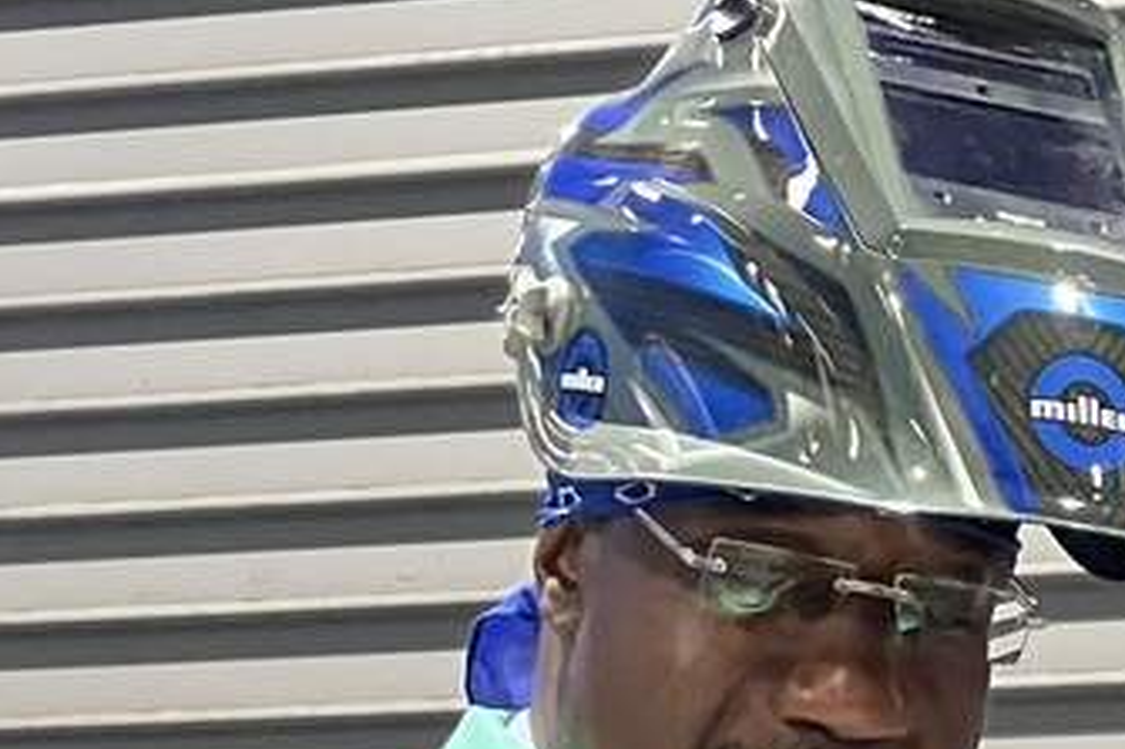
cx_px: 1229
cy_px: 1286
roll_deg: -0.1
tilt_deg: +0.9
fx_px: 8964
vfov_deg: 4.7
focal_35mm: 287
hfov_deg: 7.1
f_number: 2.8
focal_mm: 9
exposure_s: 1/60
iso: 500
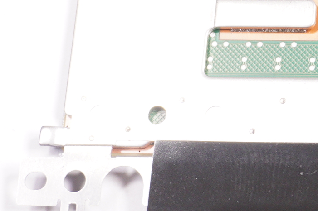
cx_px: 533
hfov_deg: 10.2
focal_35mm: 193
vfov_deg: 7.0
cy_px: -100
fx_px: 1703
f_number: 5.6
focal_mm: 30
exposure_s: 1/125
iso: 500
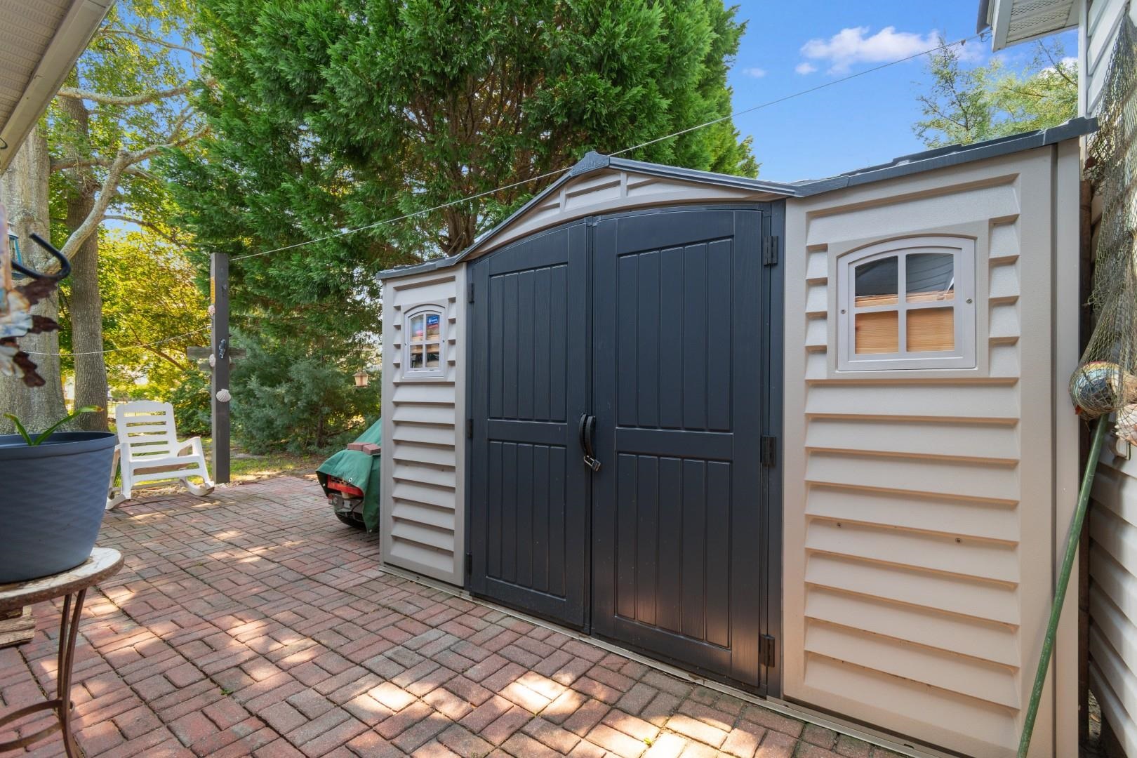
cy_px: 379
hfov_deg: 100.4
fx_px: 474
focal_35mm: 15
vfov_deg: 77.3
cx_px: 568
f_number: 4.5
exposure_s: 1/20
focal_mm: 10
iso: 100
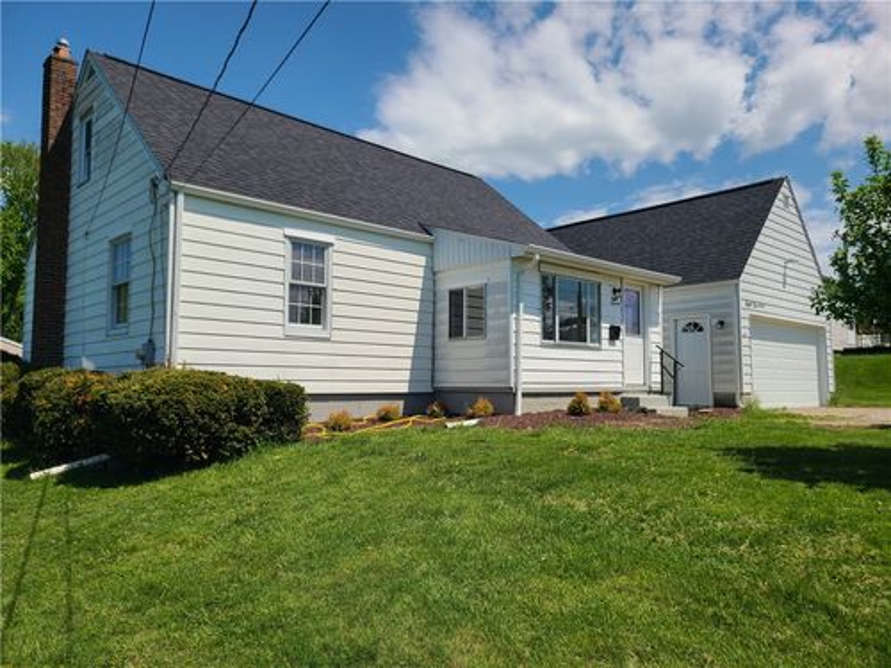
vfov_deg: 53.1
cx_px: 446
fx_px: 669
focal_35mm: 26
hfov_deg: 67.3
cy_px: 334
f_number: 1.8
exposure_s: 1/4043
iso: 40
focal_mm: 5.4
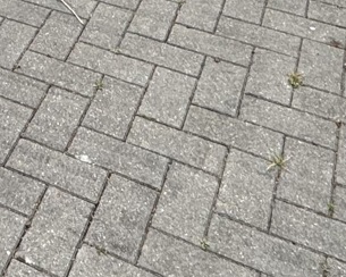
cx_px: -145
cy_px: -418
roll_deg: -0.6
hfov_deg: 19.8
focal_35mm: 86
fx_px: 881
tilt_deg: -2.3
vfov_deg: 12.9
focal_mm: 2.22
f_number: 2.2
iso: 40
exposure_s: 1/325
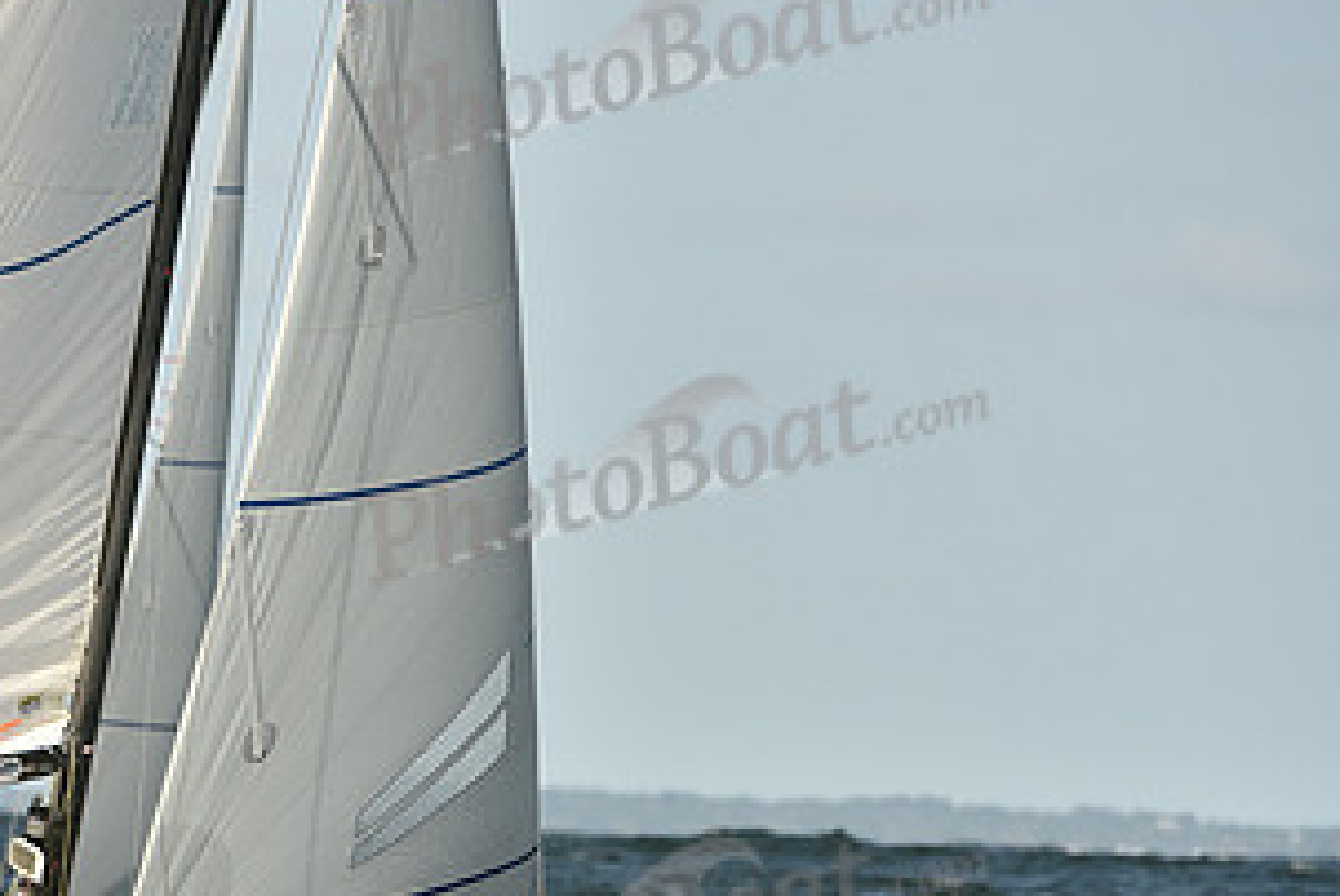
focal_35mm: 576
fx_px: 21460
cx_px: 138
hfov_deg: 3.6
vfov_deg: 2.4
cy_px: 761
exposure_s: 1/1600
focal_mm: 300
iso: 320
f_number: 7.1
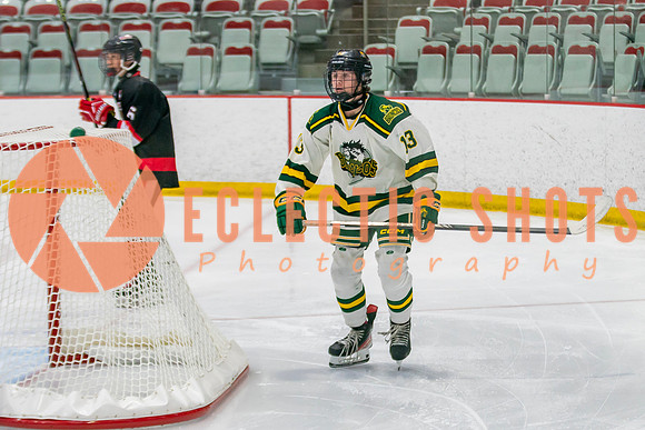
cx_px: 398
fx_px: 2326
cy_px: 239
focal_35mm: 130
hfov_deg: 15.8
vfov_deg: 10.6
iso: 800
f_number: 2.8
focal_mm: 70
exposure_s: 1/640
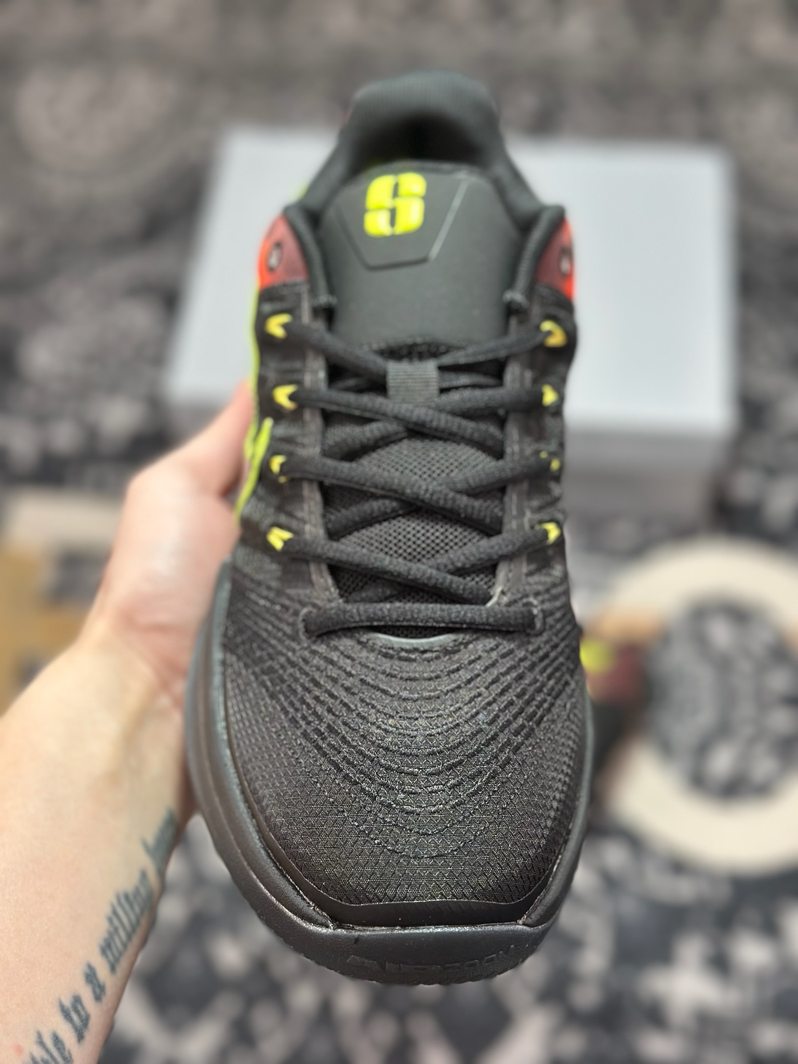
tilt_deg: -57.8
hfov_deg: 30.3
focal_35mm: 48
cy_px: 532
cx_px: 399
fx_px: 1475
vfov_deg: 39.7
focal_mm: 6.86
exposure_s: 1/354
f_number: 1.78
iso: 80
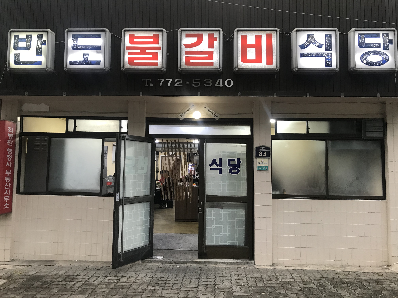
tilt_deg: +3.3
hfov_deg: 63.4
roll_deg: -1.7
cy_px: 149
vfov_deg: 49.7
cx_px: 199
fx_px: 322
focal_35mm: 28
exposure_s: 1/30
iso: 32
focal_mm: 3.99
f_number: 1.8
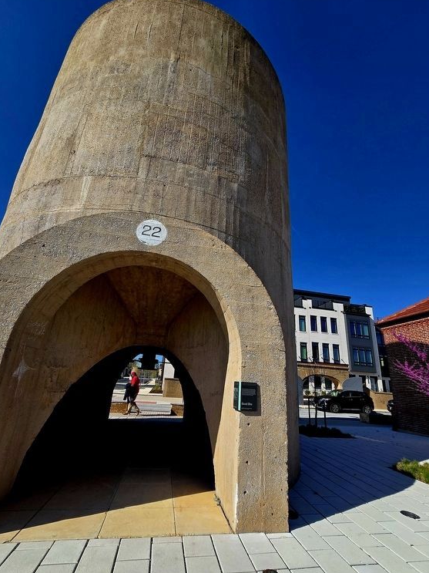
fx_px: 231
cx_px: 214
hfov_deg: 85.7
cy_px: 298
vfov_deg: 102.0
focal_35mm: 14
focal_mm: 2.2
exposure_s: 1/3333
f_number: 2.2
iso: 50
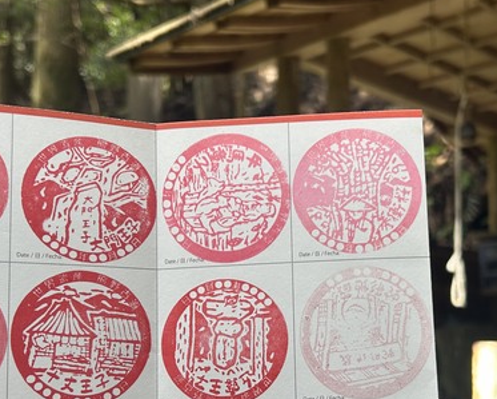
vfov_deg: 28.3
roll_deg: -0.8
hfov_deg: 35.0
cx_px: 328
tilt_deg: +3.7
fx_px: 780
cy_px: 294
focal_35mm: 53
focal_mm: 5.7
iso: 40
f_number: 1.5
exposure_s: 1/121
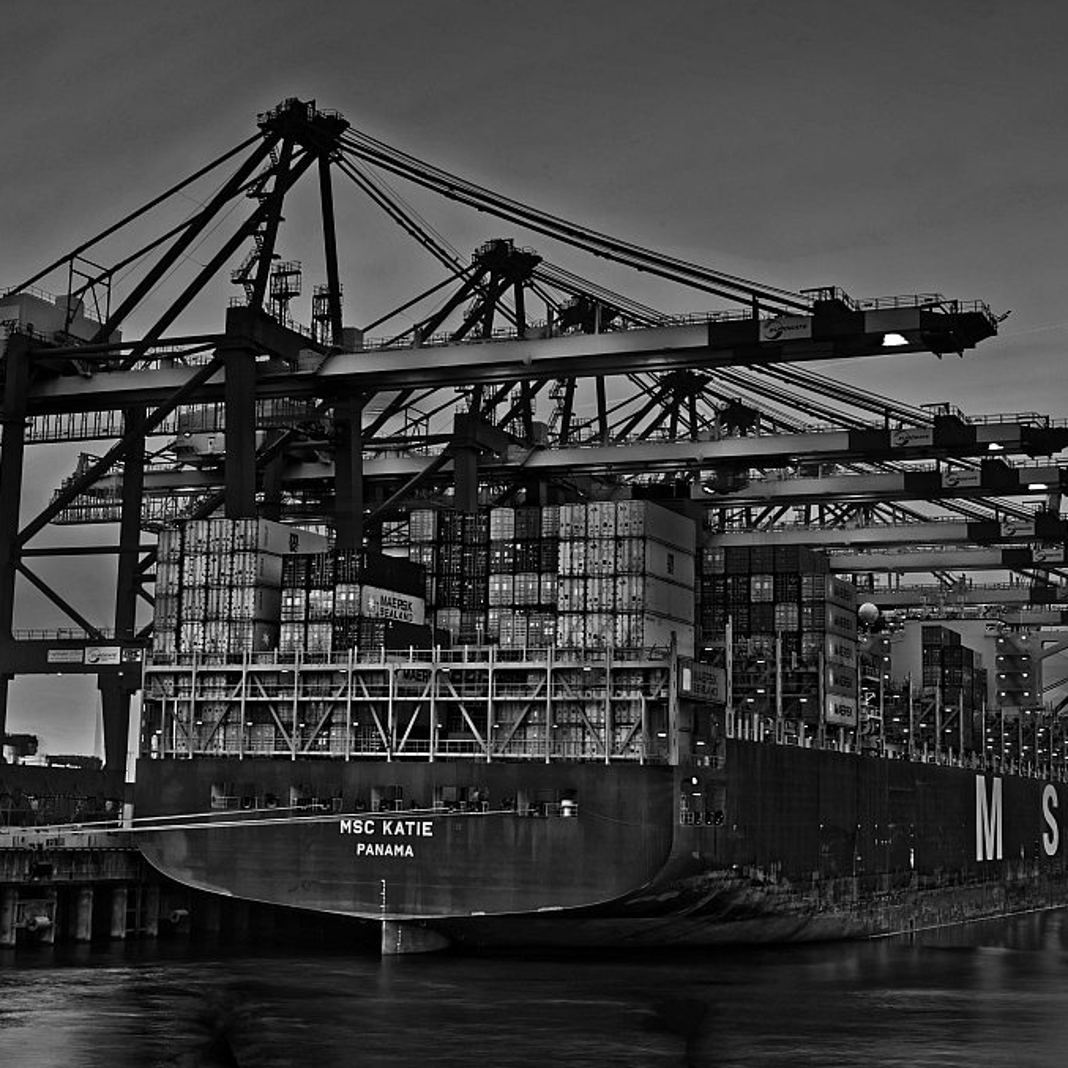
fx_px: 1885
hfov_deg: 31.6
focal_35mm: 54
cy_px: 533
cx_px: 514
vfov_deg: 31.6
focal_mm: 42
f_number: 16
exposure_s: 5
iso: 100
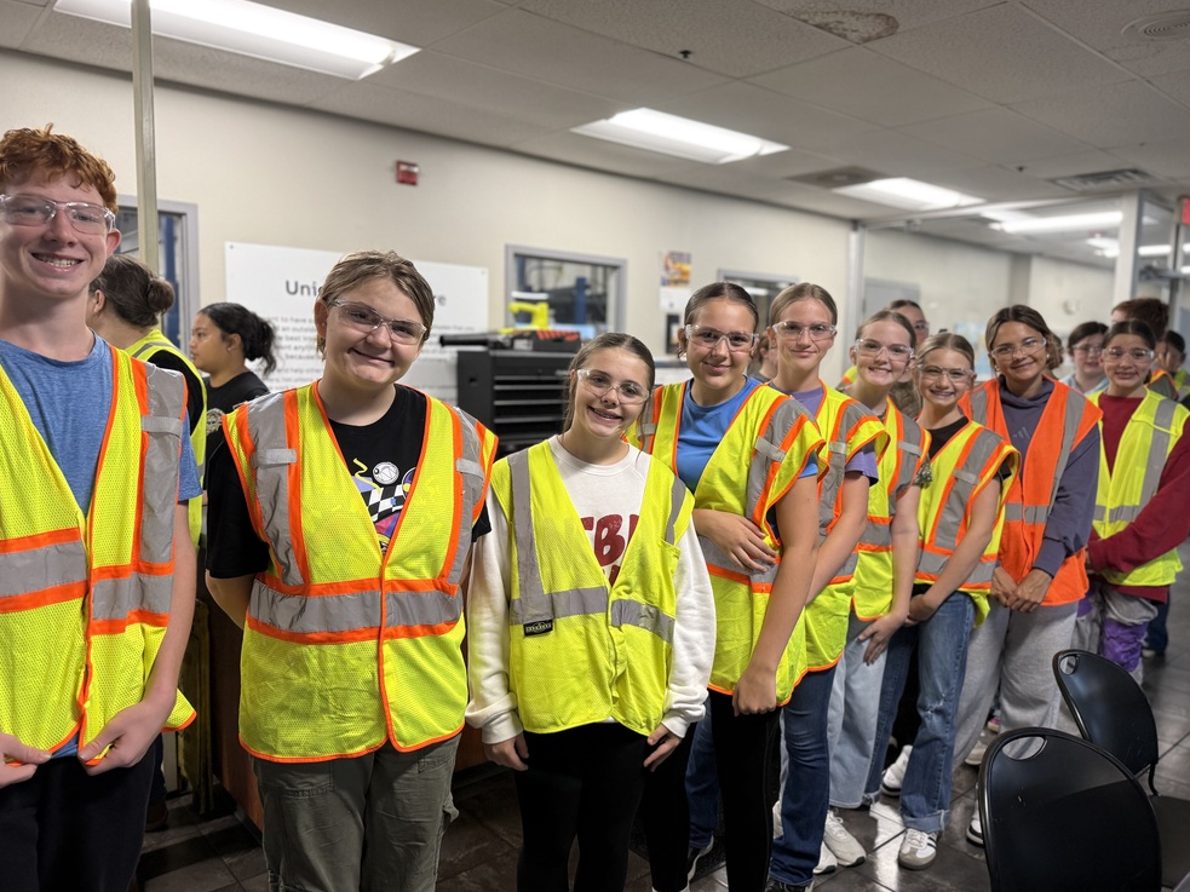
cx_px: 611
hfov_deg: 69.4
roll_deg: -1.1
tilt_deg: -5.3
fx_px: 859
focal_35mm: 25
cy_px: 441
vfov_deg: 54.9
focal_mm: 6.76
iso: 200
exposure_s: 1/115
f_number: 1.78
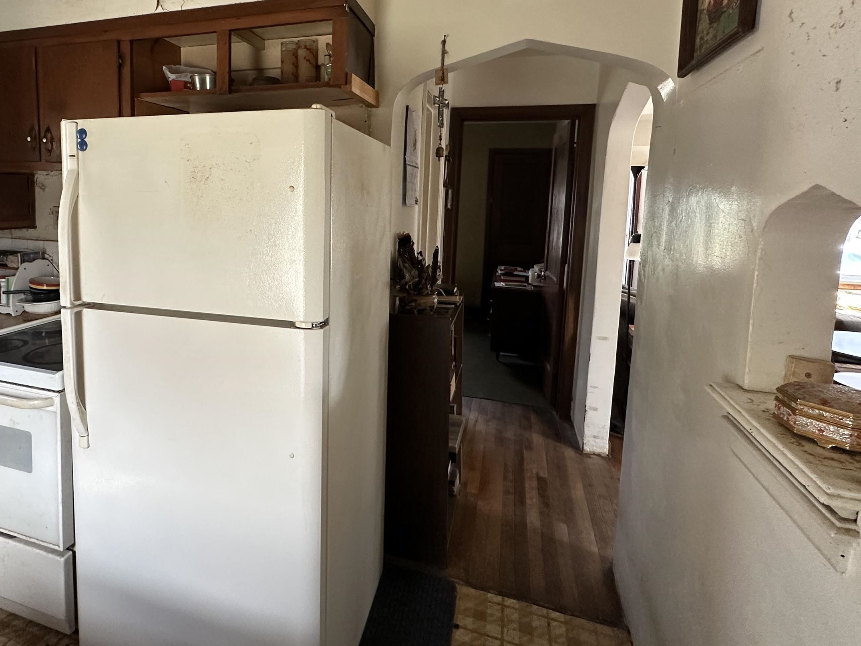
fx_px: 498
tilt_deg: -4.8
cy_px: 248
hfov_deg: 80.7
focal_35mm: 20
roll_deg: -1.0
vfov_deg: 65.2
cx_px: 342
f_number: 2.2
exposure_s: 1/99
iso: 320
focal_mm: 2.22
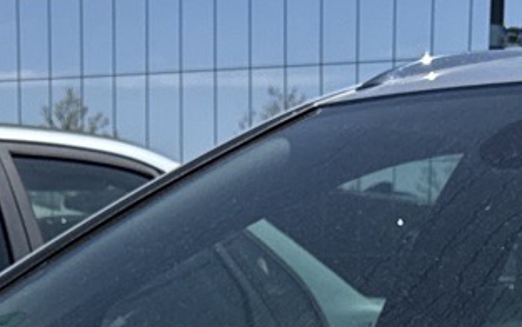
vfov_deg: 7.6
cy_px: 896
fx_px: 2220
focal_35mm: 156
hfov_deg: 13.4
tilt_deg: -14.8
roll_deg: -0.9
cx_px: 362
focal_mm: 6.76
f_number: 1.78
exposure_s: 1/8130
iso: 100
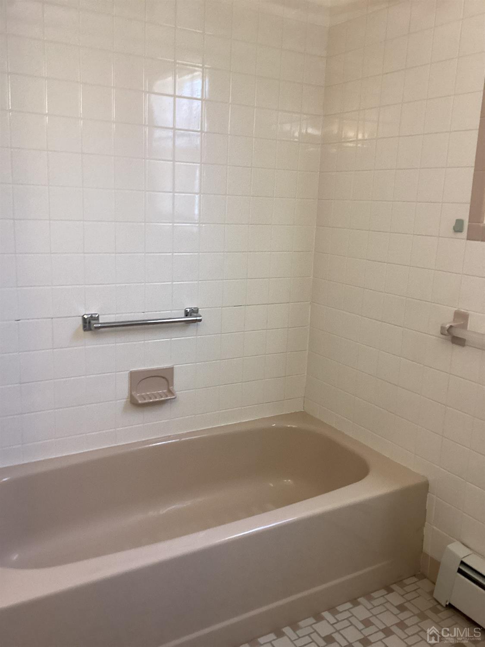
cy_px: 324
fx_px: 579
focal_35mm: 31
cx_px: 242
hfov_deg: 45.4
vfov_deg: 58.4
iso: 200
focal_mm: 3.3
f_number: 2.4
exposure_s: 1/50
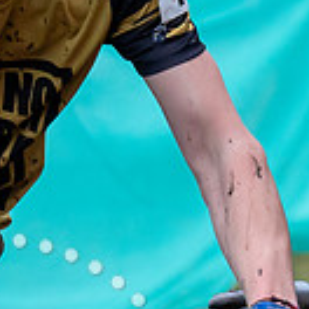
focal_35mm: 990
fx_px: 9998
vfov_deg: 1.8
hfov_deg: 1.8
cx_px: 7
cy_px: 22
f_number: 4
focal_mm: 158
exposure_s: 1/500
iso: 1600
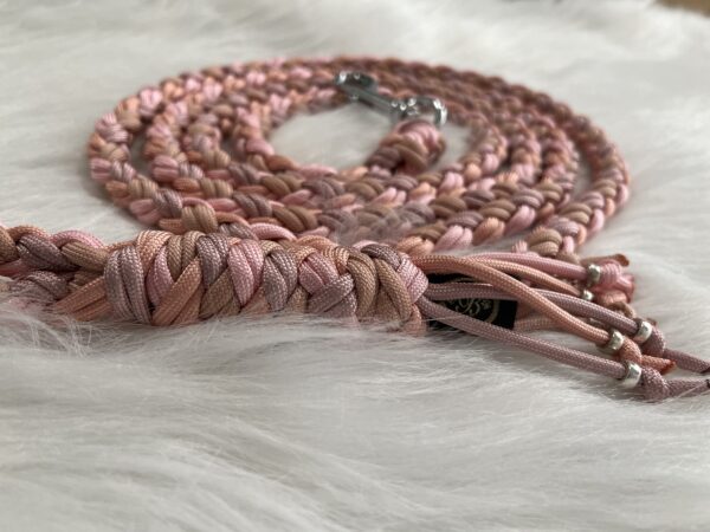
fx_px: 533
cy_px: 266
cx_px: 355
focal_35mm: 26
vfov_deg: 53.1
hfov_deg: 67.3
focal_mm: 5.1
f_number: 1.6
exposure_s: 1/247
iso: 40
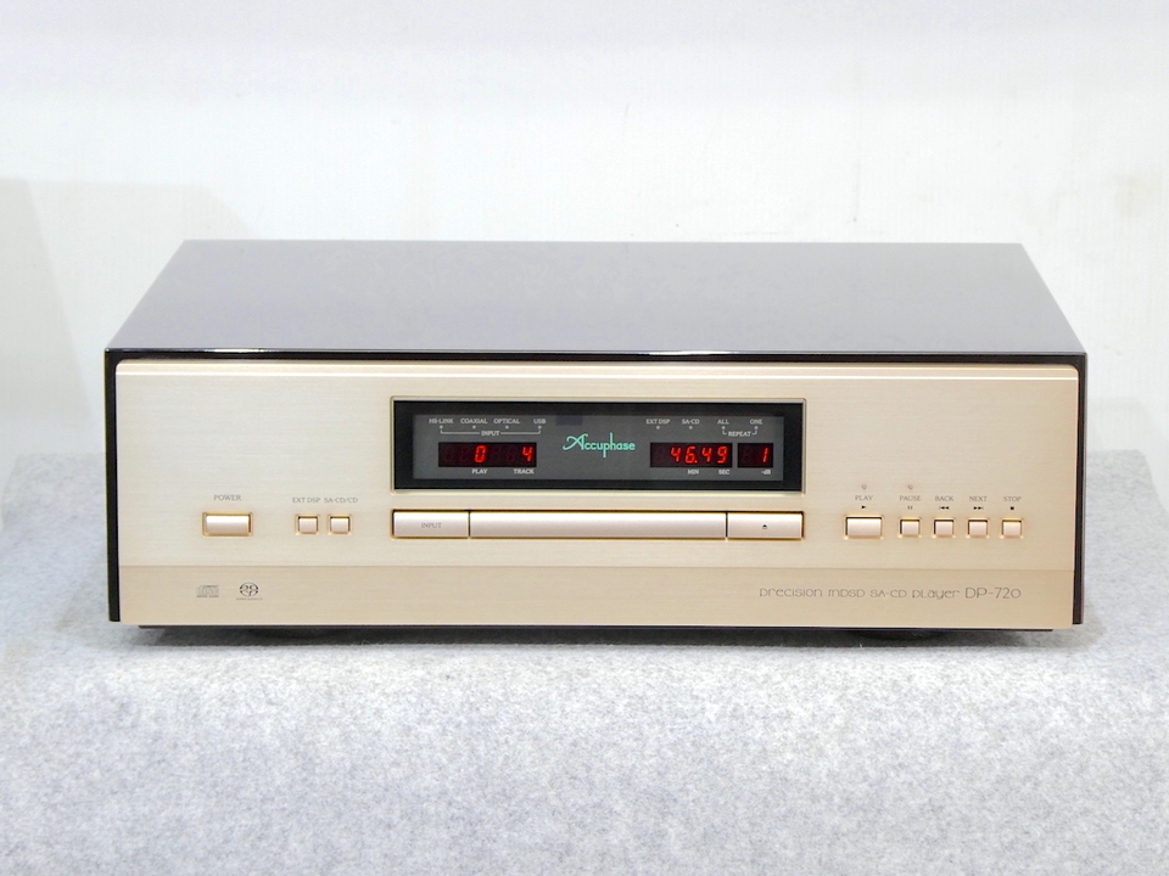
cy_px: 438
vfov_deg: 12.0
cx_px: 584
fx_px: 4188
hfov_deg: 15.9
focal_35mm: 124
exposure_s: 1/10
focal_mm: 22.3
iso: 200
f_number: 5.2
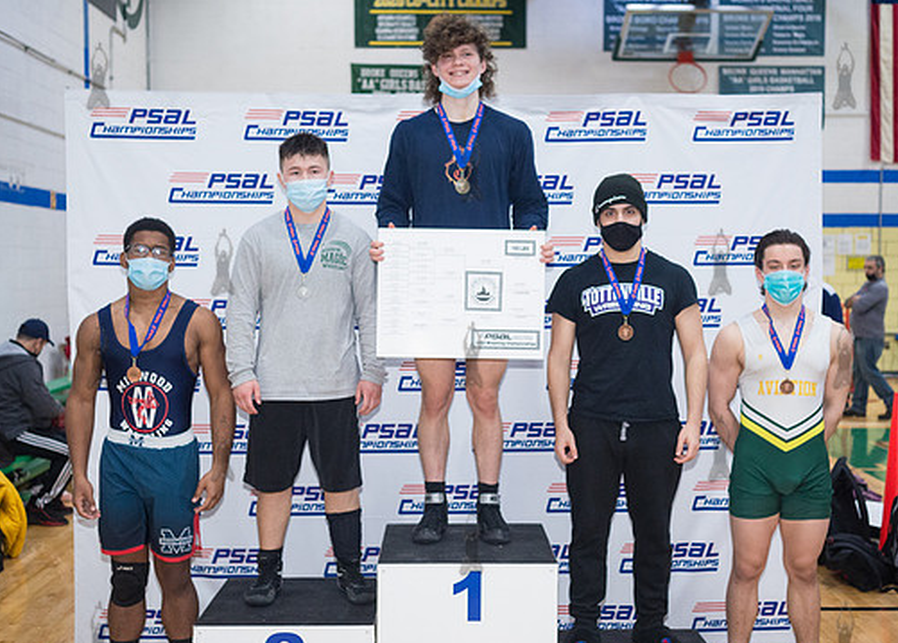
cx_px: 472
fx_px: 1149
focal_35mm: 45
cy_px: 336
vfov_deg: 31.3
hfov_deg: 42.7
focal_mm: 35
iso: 4000
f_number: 3.5
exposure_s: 1/400
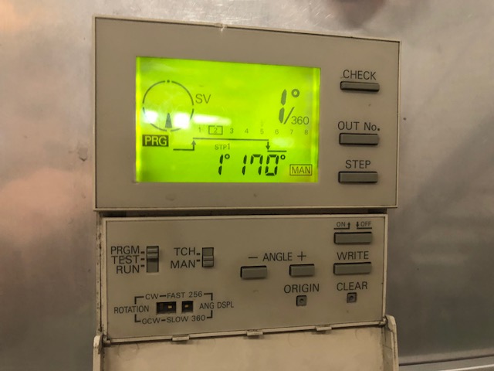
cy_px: 186
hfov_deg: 63.4
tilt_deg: +1.4
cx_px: 247
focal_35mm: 28
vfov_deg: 49.7
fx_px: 400
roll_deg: -1.6
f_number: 1.8
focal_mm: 4
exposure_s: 1/11
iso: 100
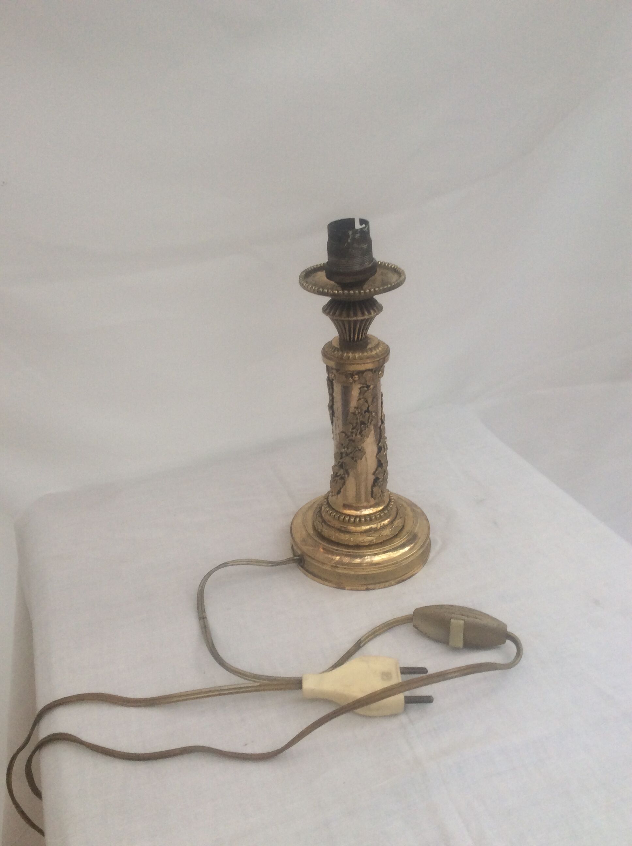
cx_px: 316
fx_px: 781
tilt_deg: -28.9
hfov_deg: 44.1
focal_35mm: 32
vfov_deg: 56.9
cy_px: 423
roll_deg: +3.7
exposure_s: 1/50
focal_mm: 3.3
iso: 32
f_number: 2.4
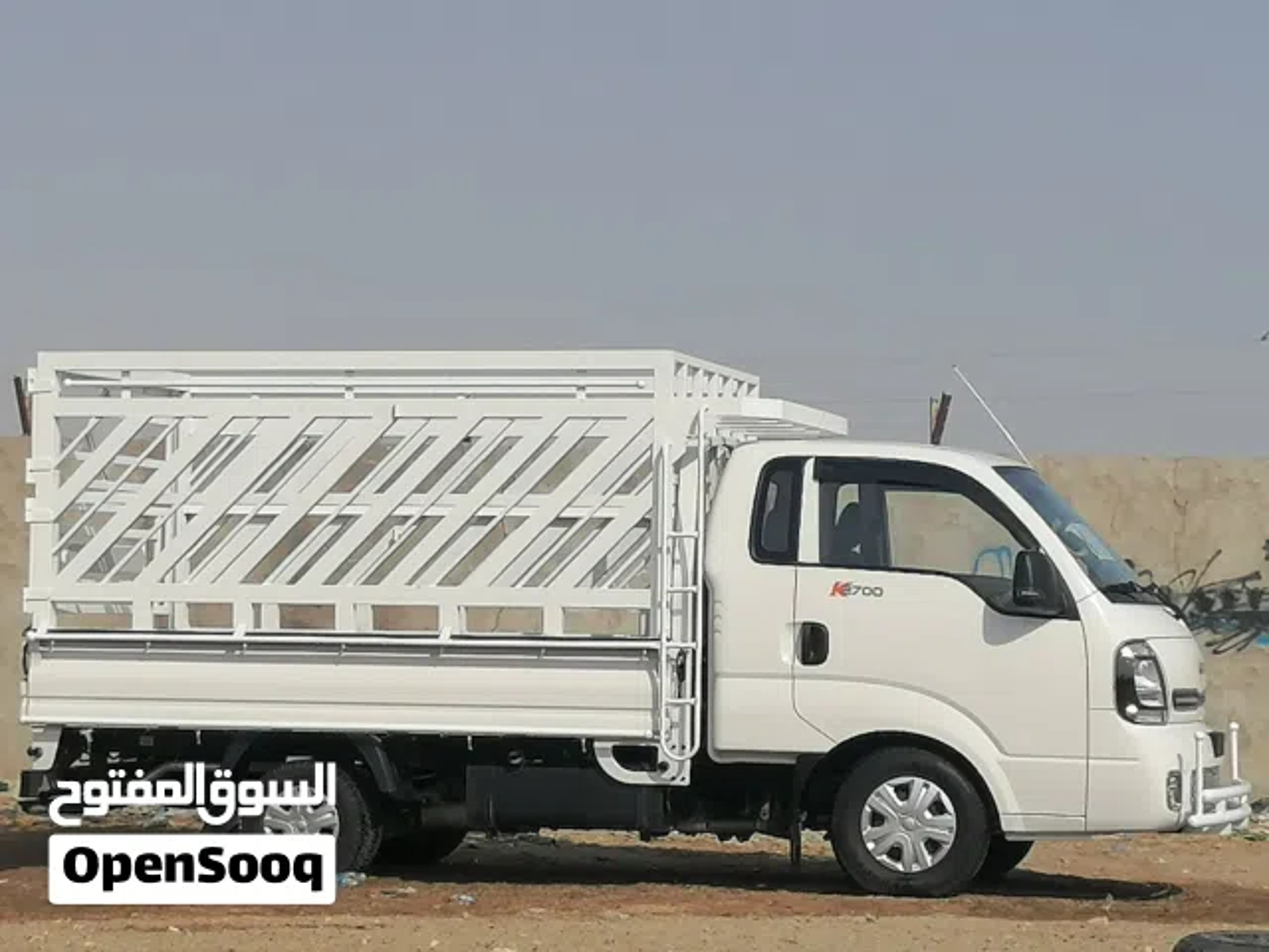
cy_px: 476
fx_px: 3849
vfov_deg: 14.1
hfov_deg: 18.7
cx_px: 634
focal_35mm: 105
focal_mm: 5.3
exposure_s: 1/2551
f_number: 1.8
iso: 50
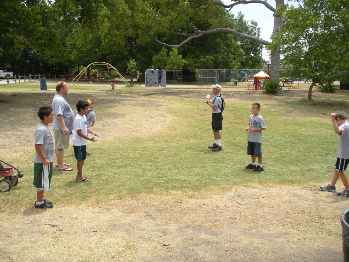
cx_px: 174
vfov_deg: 39.7
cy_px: 131
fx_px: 363
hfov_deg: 51.4
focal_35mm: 36
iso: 88
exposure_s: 1/557
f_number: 3.5
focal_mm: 6.3
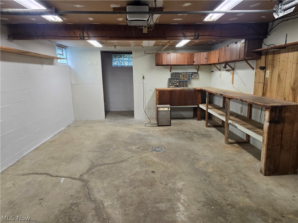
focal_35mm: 23
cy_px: 112
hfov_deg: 73.9
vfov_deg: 58.9
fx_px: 198
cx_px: 149
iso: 200
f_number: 1.7
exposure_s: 1/120
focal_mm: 6.3
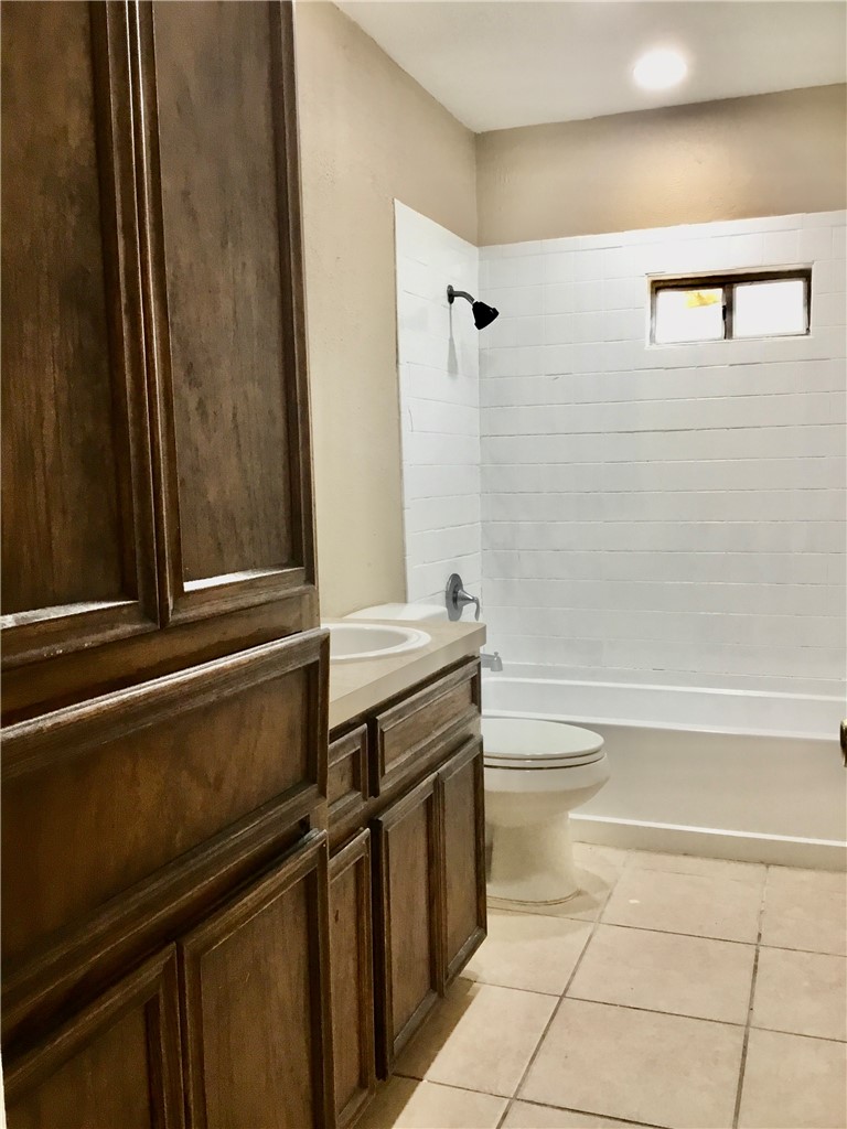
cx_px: 424
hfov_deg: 45.4
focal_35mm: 31
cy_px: 564
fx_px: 1011
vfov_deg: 58.4
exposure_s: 1/30
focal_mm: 3.3
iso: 64
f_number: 2.4
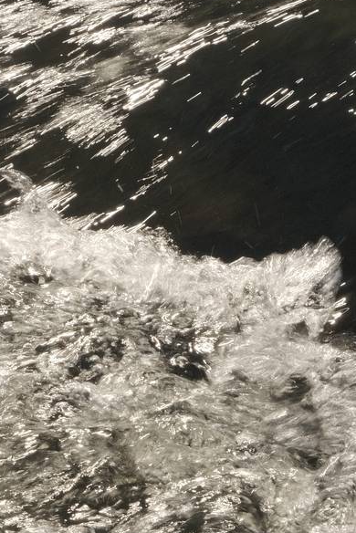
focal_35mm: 241
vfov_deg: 8.5
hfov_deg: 5.7
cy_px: 366
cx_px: 144
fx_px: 3570
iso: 640
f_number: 22
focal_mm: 58.6
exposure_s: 1/70
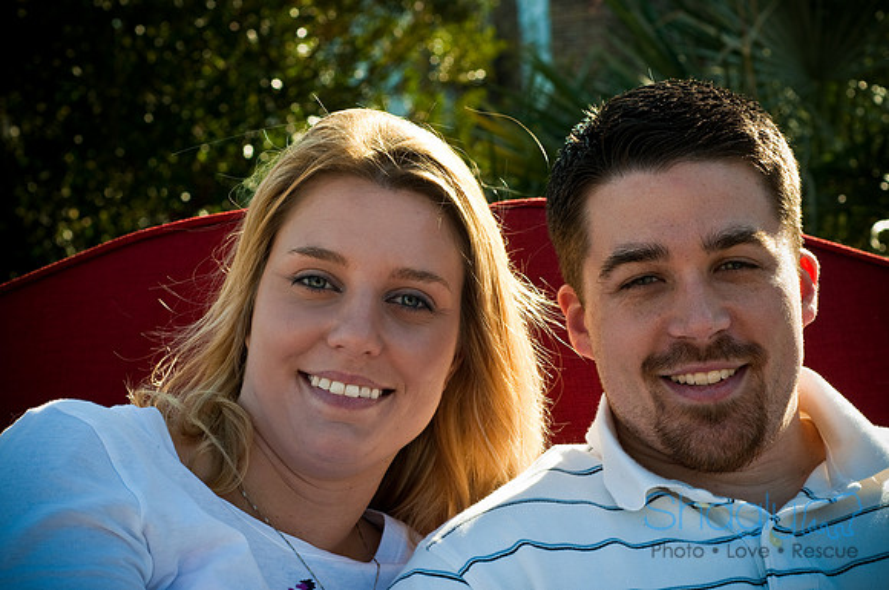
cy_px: 295
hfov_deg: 27.0
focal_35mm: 75
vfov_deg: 18.1
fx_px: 1849
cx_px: 444
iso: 100
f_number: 5.6
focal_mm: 50
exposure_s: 1/200
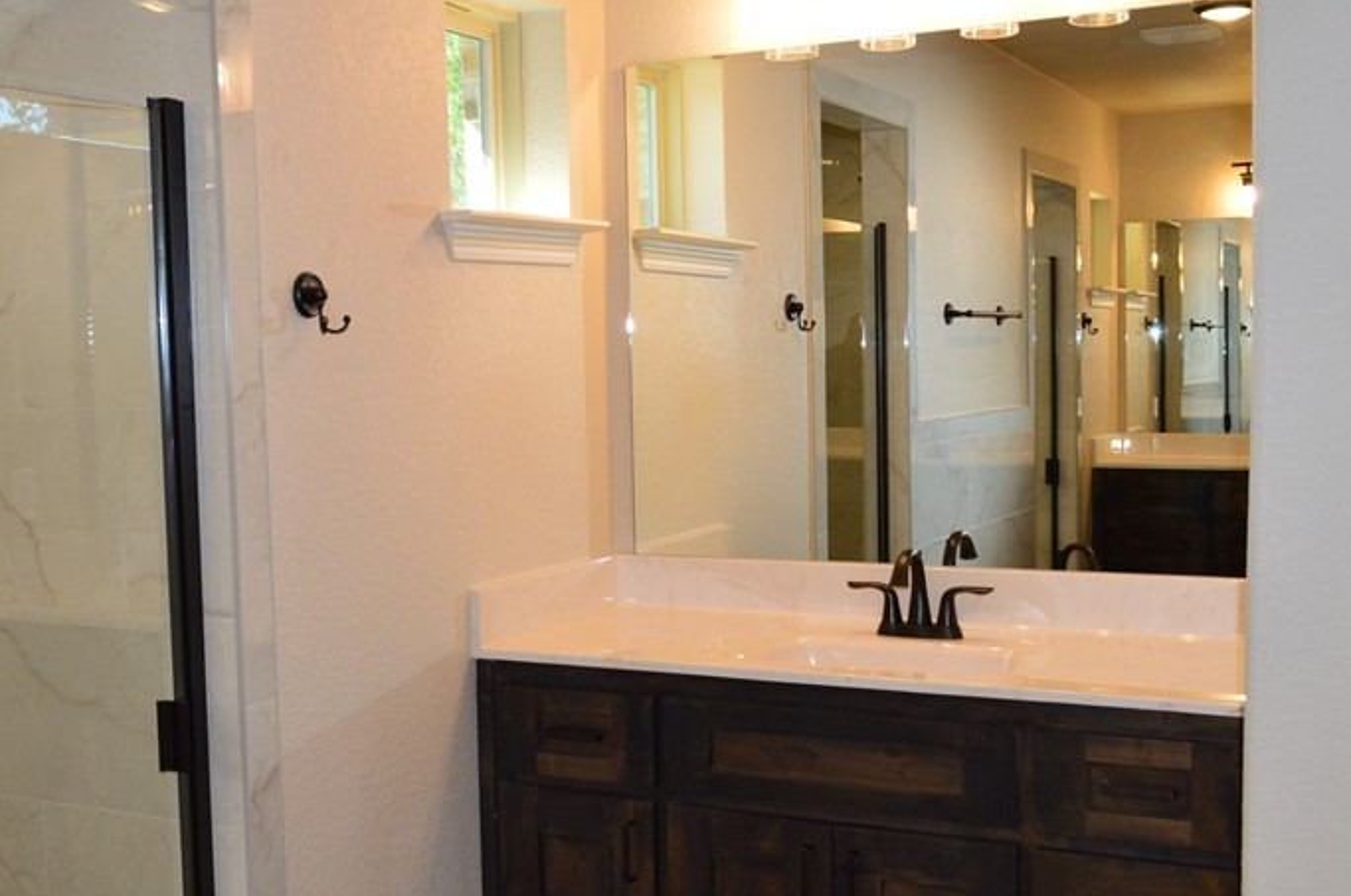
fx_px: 1611
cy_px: 489
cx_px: 537
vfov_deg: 31.1
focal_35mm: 43
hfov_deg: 45.2
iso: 800
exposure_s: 1/200
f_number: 5.6
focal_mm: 18
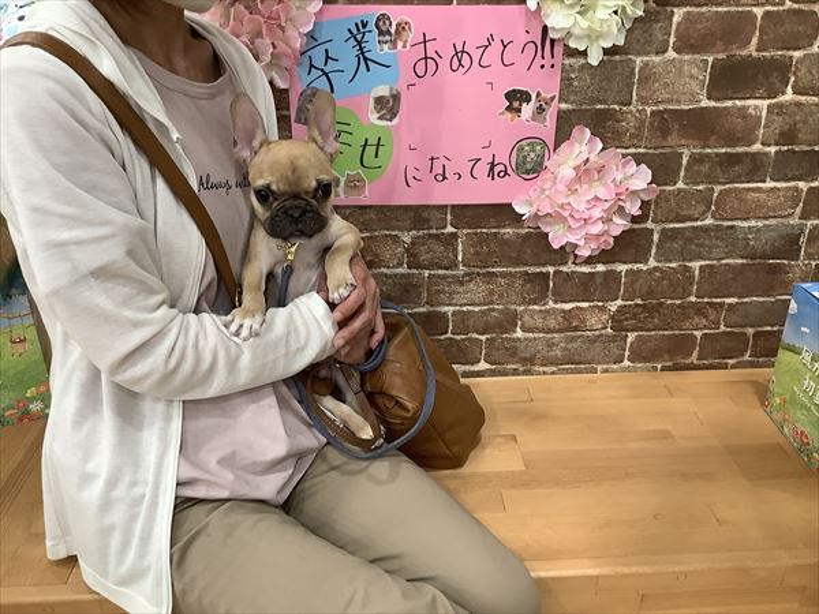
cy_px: 307
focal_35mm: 31
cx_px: 410
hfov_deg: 58.4
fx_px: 733
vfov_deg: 45.4
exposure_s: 1/50
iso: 80
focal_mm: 3.3
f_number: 2.4
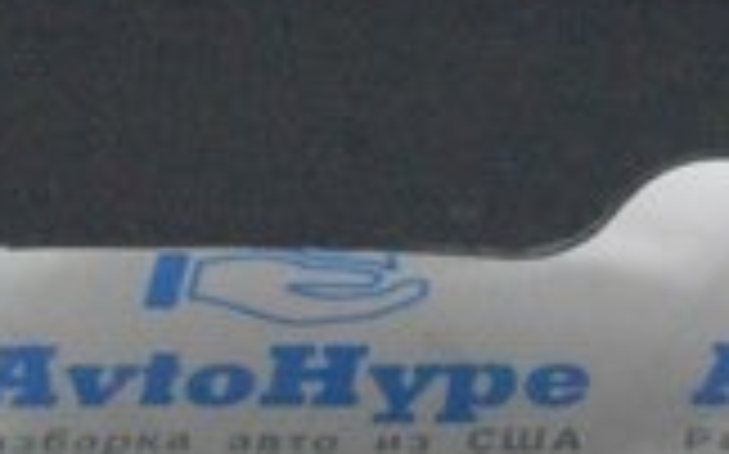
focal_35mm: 213
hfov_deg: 9.6
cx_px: 1022
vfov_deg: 6.1
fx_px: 4229
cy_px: -43
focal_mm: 22
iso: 6400
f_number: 20
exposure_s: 1/20
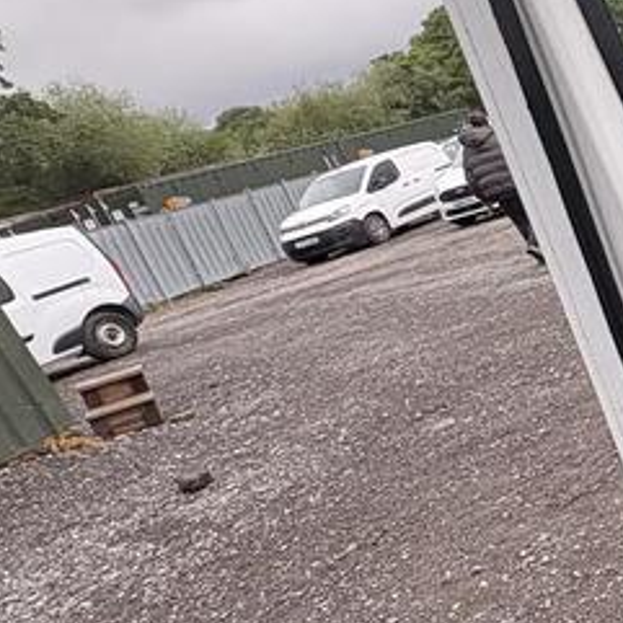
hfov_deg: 25.2
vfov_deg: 36.7
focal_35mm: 46
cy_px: 271
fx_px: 937
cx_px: 990
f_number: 2.2
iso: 40
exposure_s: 1/435
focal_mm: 2.22
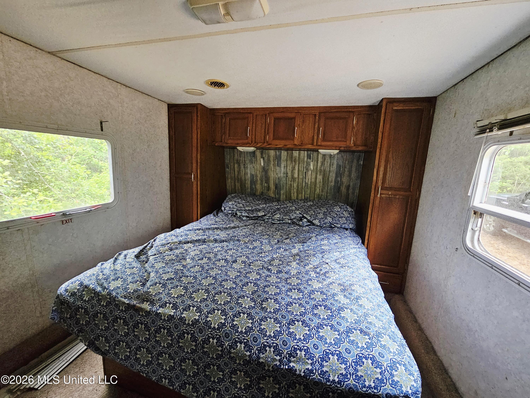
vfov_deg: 89.9
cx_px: 265
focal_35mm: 13
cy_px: 199
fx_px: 199
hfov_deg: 106.2
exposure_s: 1/24
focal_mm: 2.2
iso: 1250
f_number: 2.2
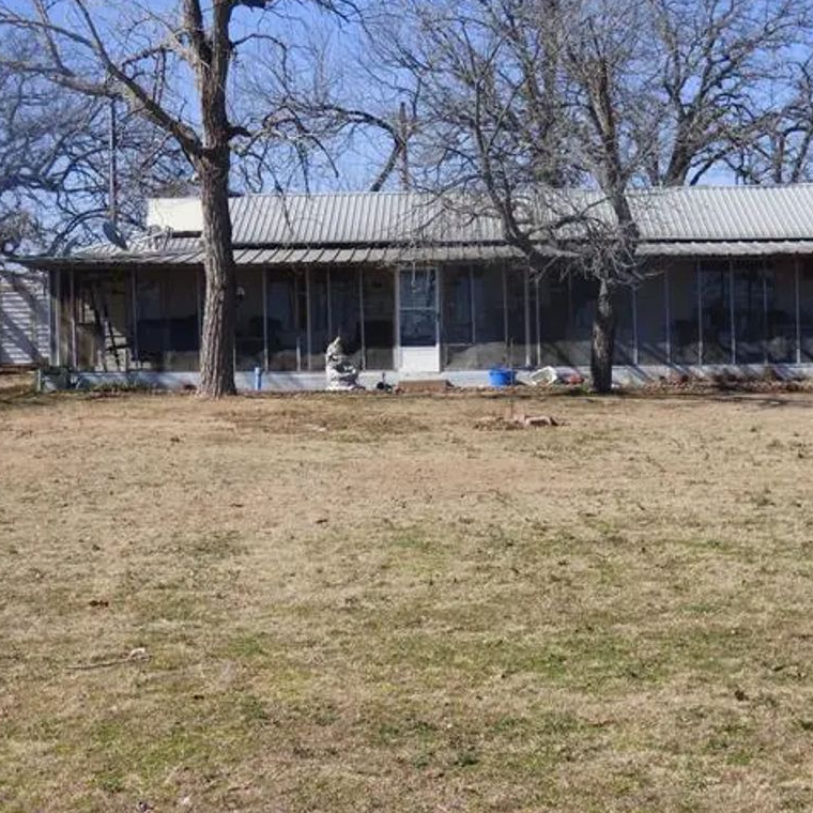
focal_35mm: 75
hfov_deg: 23.1
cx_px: 433
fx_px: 1993
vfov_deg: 23.1
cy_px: 403
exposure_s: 1/800
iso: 100
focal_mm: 10.77
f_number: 4.1
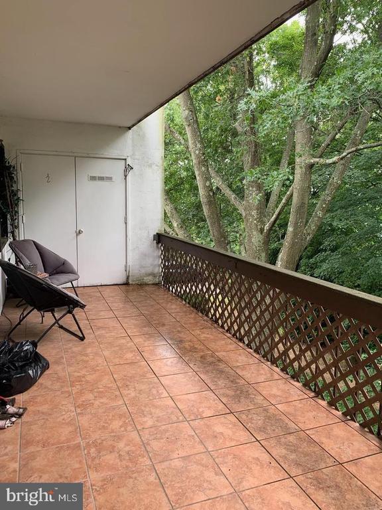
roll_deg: -1.4
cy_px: 255
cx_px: 191
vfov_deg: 67.3
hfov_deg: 53.1
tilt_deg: -6.9
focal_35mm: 26
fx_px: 383
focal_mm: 4.25
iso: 64
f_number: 1.8
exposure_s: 1/121
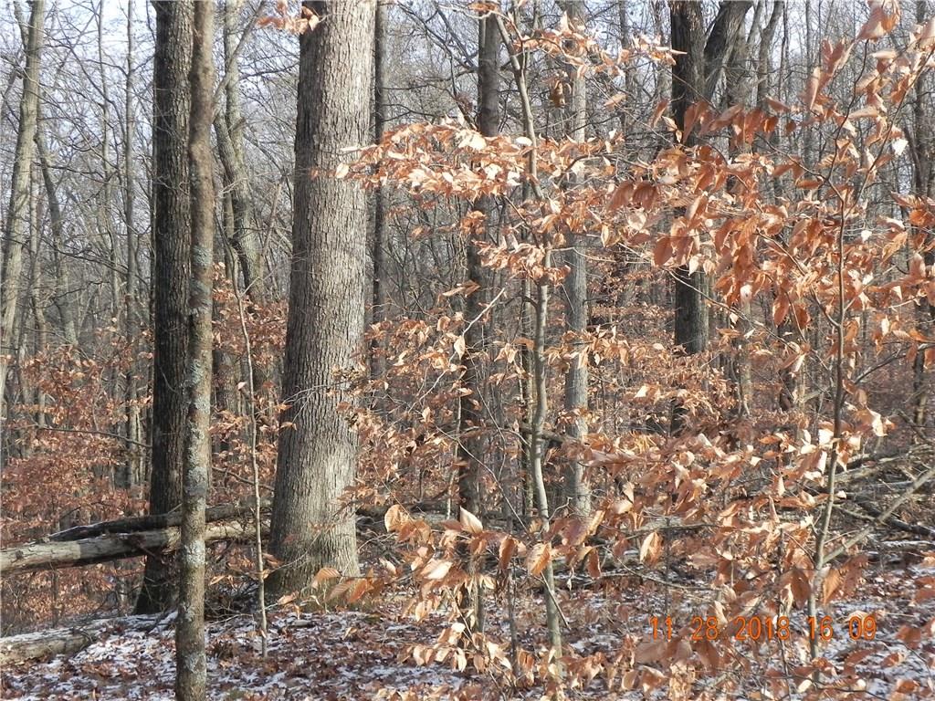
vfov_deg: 22.3
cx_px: 468
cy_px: 350
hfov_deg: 29.4
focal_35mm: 66
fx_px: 1783
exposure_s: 1/160
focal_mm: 11.8
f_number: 5
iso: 160
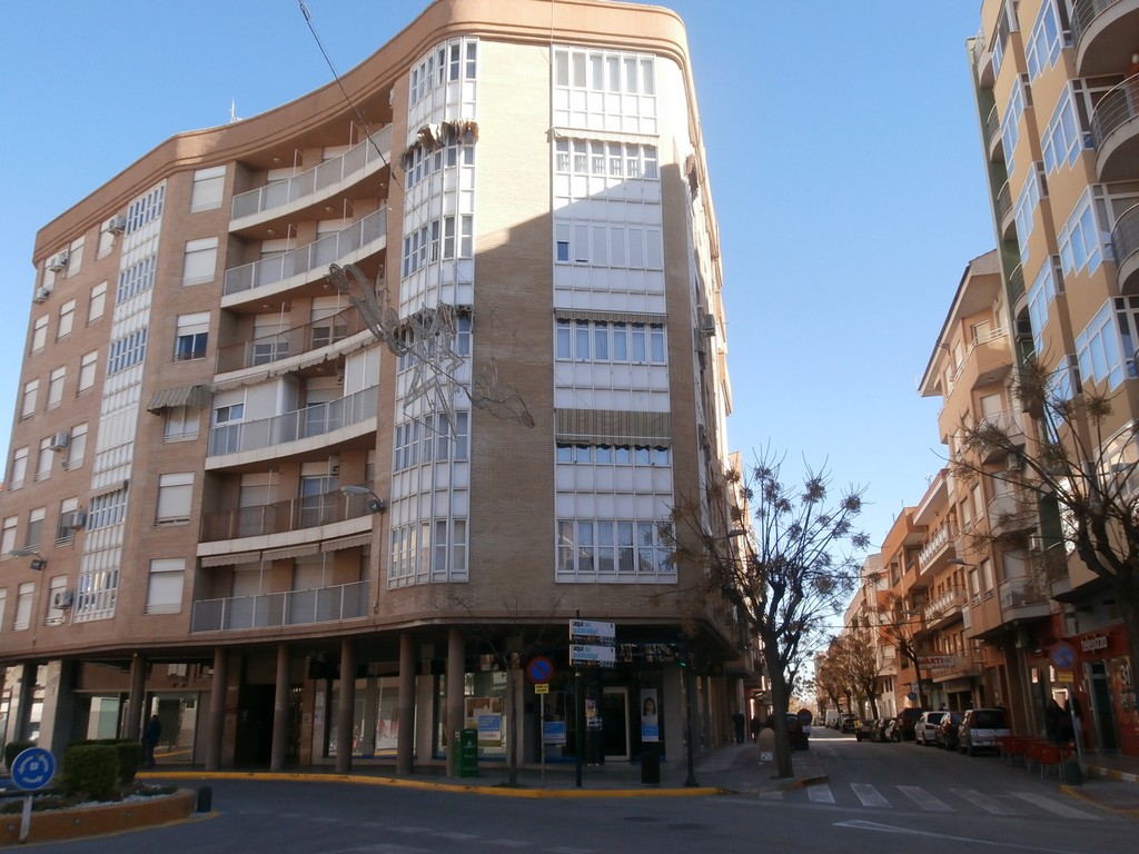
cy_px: 427
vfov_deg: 46.8
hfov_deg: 60.0
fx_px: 987
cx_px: 570
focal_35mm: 30
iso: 125
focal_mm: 5.36
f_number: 3.5
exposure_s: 1/500
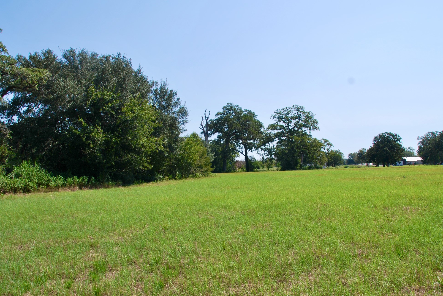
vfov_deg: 35.9
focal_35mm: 37
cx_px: 236
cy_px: 144
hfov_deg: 51.9
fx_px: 455
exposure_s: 1/250
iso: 100
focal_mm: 22
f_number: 8
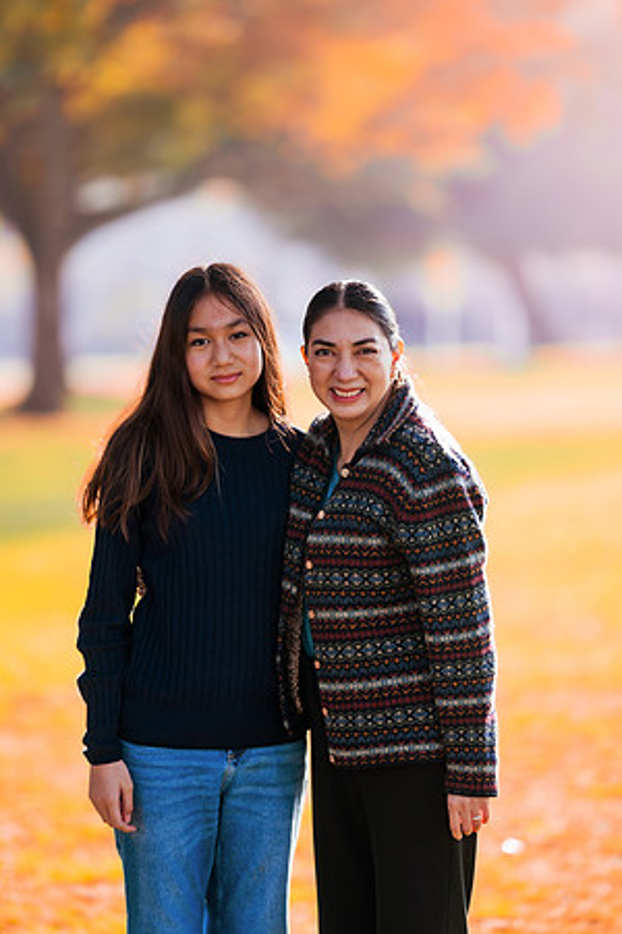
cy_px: 467
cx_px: 311
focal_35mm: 135
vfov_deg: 15.2
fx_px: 3498
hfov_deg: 10.2
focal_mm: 135
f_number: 1.8
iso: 80
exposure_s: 1/320
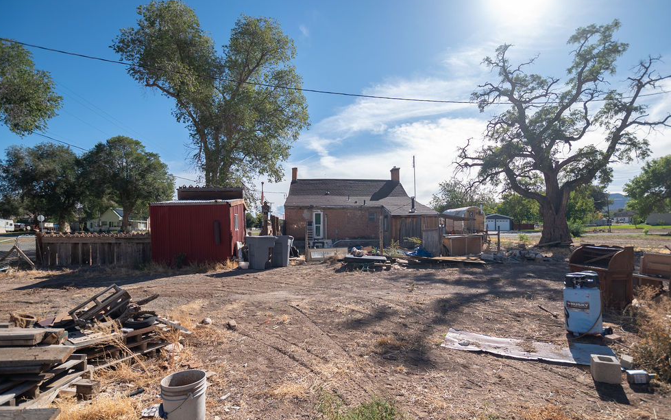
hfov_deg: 97.8
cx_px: 331
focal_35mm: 16
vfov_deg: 71.1
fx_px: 293
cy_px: 228
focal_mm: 10
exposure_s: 1/1000
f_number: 4
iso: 100
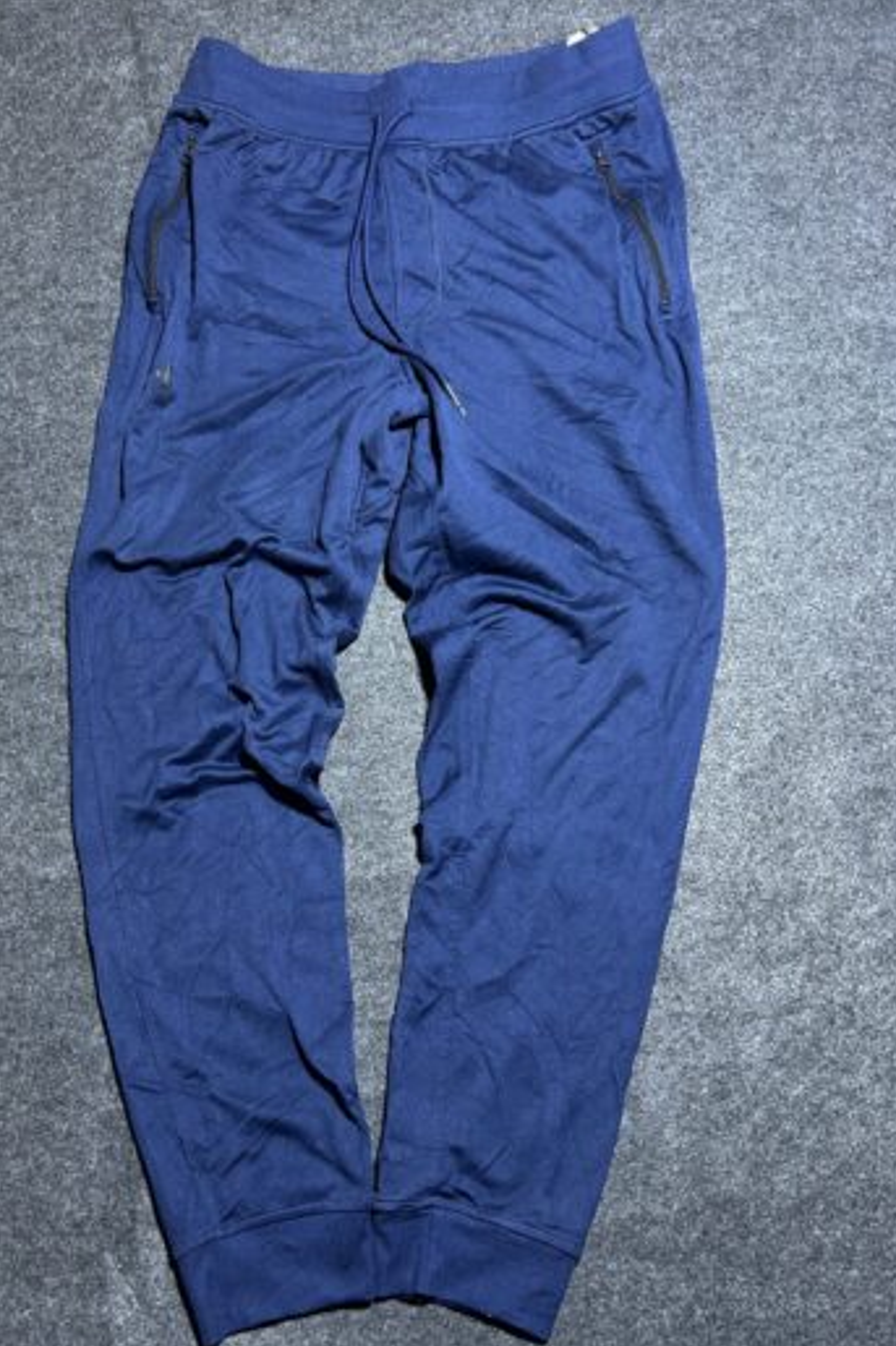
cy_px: 686
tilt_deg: -52.1
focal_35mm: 28
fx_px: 1046
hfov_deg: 46.3
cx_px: 387
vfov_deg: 65.5
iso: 200
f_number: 1.5
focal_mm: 5.7
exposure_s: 1/50
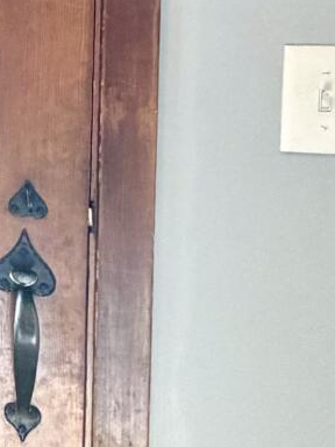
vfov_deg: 25.7
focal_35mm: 73
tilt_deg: -4.3
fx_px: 942
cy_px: 31
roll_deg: +1.1
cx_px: -457
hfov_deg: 14.2
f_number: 2.2
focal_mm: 2.22
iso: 200
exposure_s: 1/120
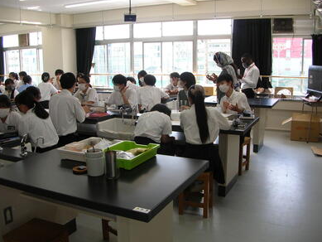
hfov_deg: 51.3
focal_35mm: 36
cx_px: 159
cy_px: 122
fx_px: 335
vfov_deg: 39.7
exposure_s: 1/77.2
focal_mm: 5.8
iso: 50
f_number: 2.8
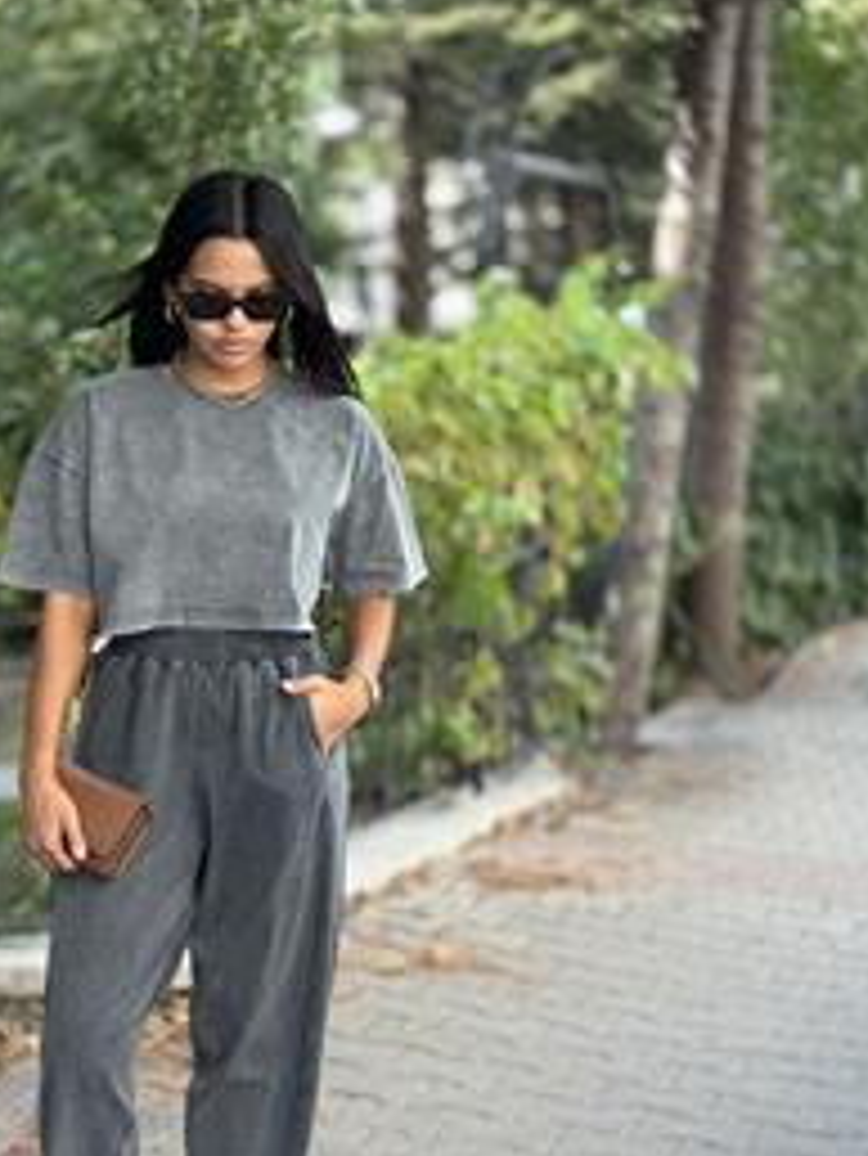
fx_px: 2572
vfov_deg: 25.3
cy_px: 618
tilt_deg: -6.7
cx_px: 238
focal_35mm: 77
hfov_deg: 19.0
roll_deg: +0.0
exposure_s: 1/422
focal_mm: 6.86
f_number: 1.78
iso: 80
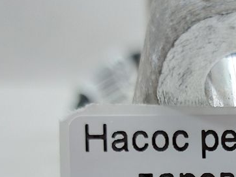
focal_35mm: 92
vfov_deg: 14.4
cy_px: 304
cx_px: 258
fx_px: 627
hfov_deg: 20.4
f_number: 1.8
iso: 80
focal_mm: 5.23
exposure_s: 1/50
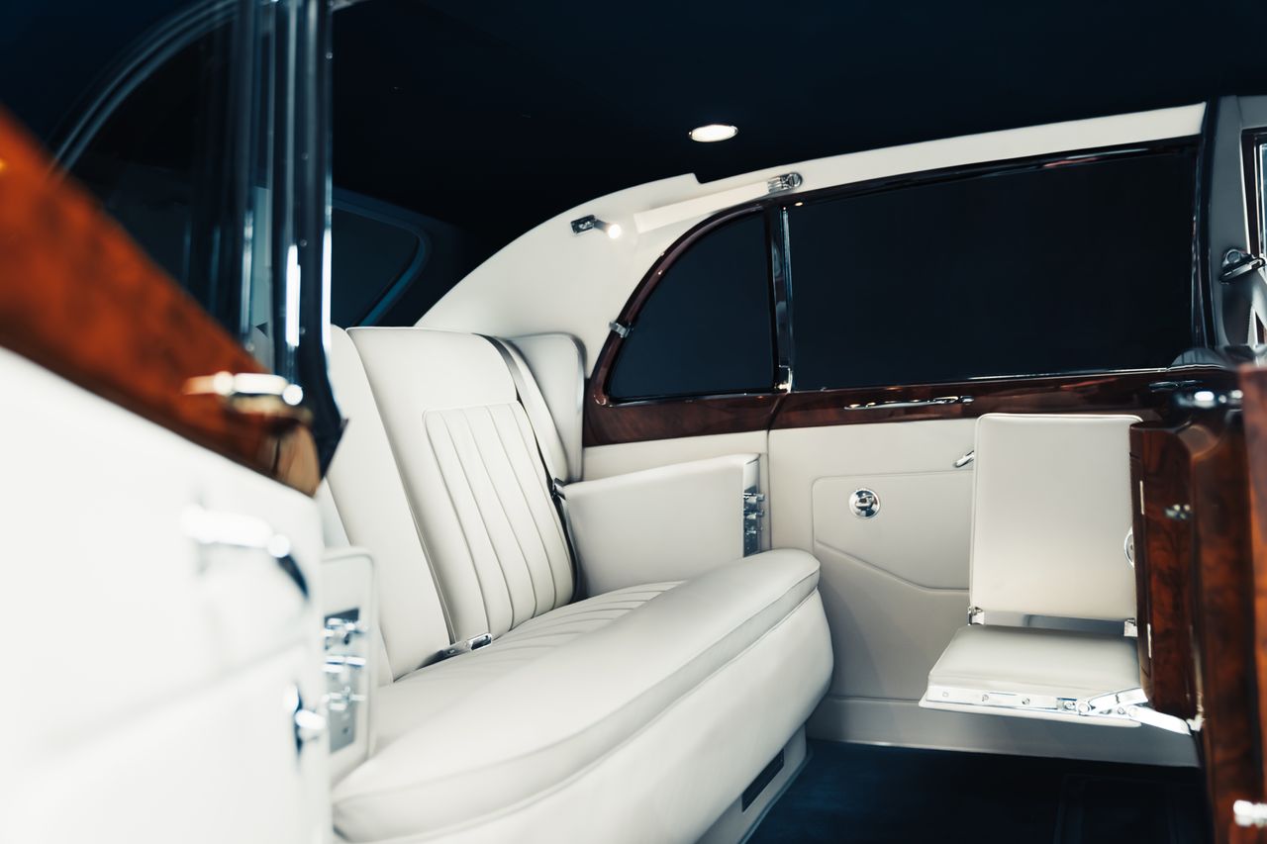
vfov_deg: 36.9
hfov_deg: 53.1
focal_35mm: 36
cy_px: 422
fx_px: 1267
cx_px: 634
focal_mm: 36
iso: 125
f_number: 2.8
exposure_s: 1/5
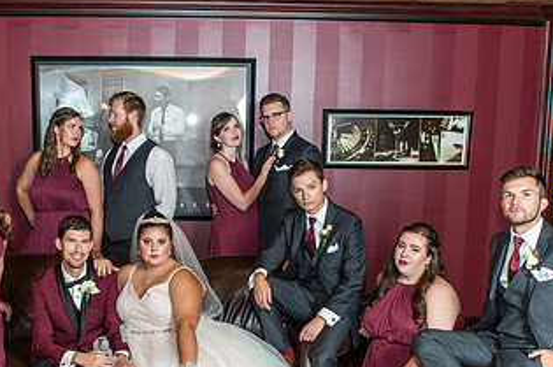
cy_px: 267
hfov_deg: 41.7
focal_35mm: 47
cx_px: 209
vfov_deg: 28.2
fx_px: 721
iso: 400
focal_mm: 24
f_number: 4.8
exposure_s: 1/45
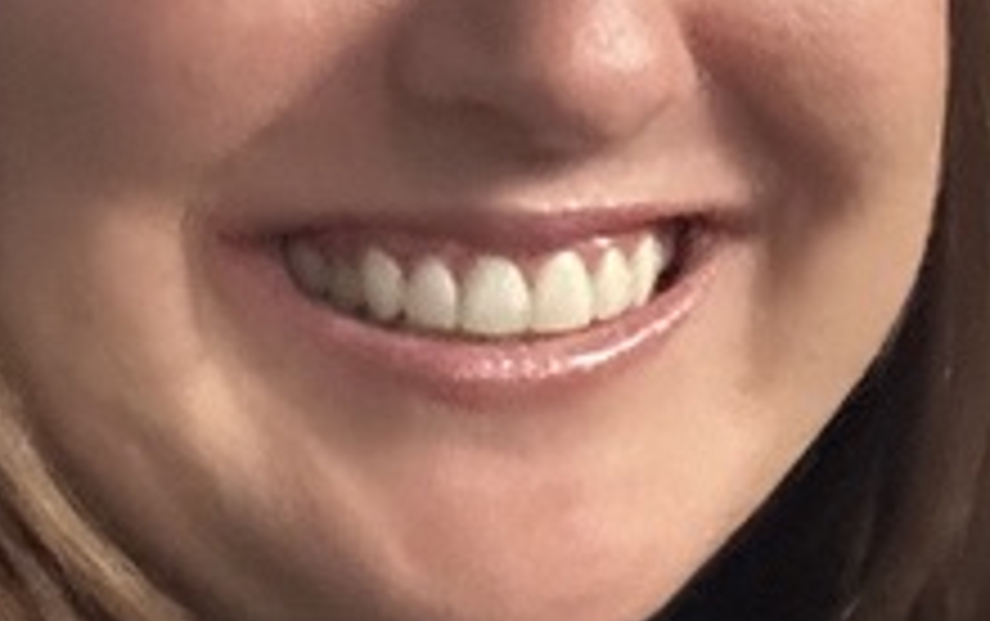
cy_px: 90
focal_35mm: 148
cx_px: 1508
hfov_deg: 13.3
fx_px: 3997
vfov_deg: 8.9
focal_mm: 2.69
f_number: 1.9
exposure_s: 1/40
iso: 320
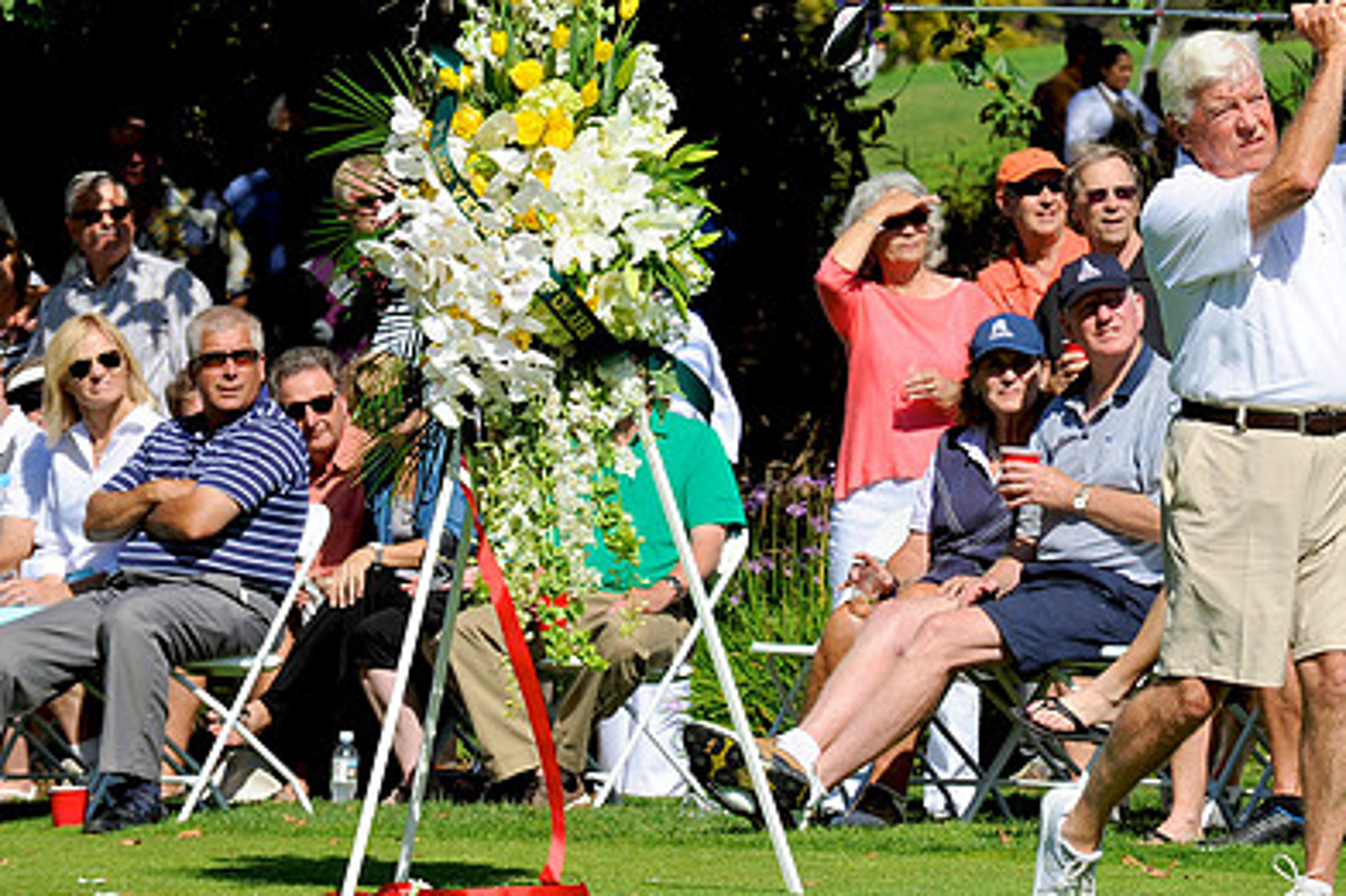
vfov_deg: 4.6
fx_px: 11062
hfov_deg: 7.0
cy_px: 244
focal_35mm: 296
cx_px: 920
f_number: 11
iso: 200
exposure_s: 1/320
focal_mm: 200
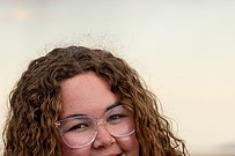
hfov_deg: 4.8
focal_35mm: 426
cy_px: 203
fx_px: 2779
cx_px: 186
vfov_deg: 3.2
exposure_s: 1/200
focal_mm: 105
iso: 200
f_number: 6.3
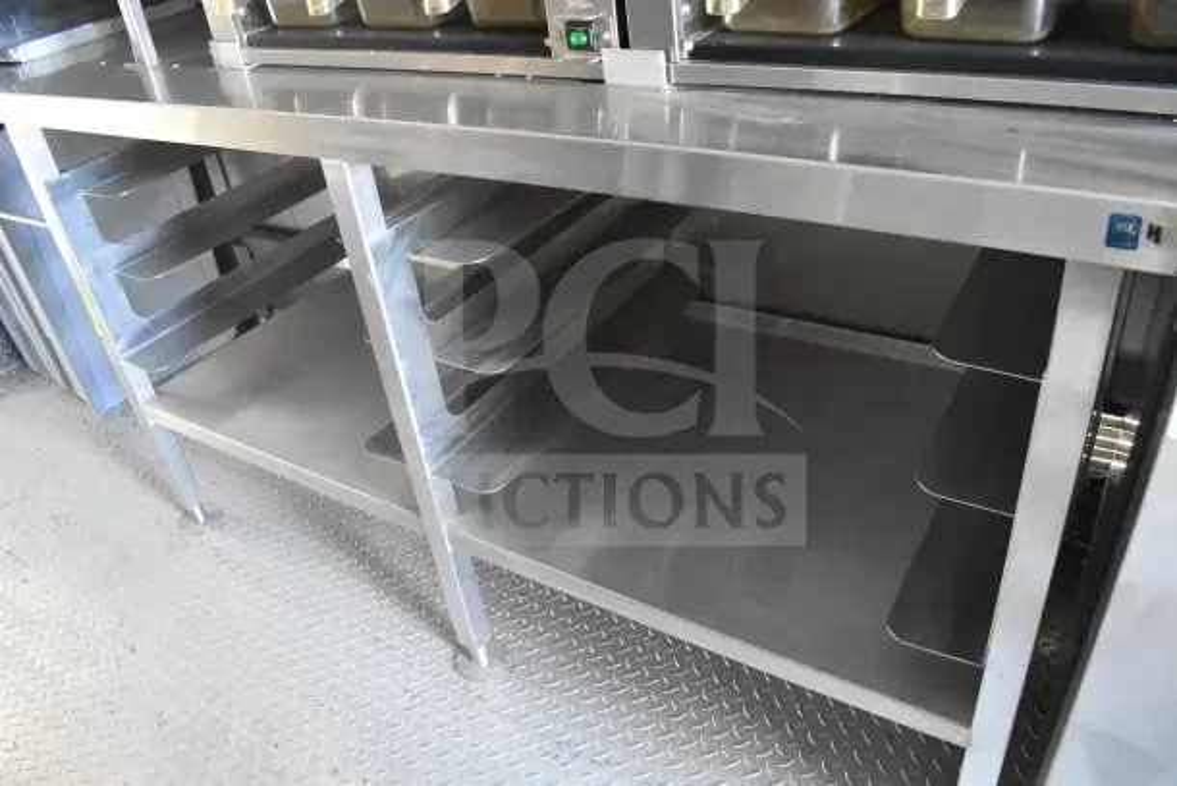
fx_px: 883
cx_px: 588
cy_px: 393
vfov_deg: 48.0
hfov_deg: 67.4
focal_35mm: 27
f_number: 4
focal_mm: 18
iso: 6400
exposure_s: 1/60
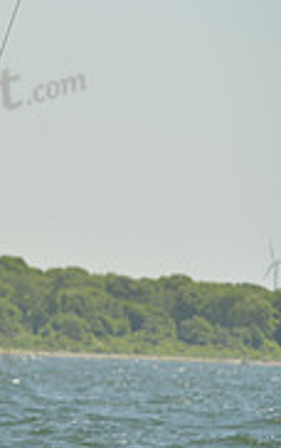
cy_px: 279
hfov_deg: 2.0
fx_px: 7940
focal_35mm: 649
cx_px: -387
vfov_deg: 3.2
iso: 200
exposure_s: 1/800
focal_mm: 200
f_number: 5
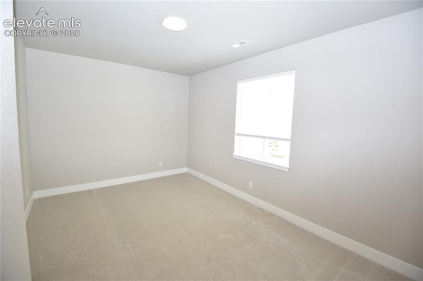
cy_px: 140
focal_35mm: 15
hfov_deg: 100.4
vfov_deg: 77.3
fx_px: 176
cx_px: 212
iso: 640
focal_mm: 10
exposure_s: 1/250
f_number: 3.5
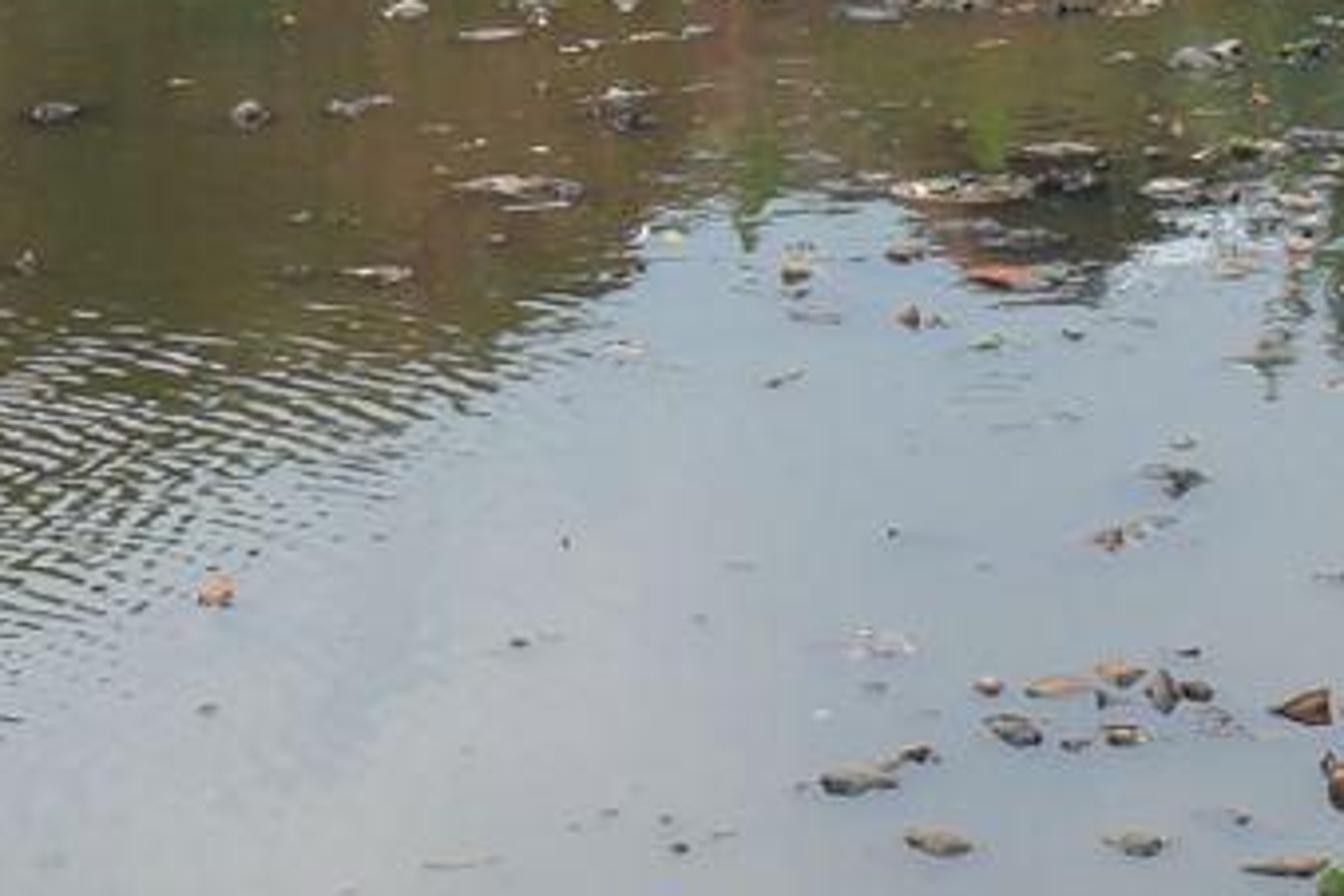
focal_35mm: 198
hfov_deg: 10.2
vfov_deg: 6.6
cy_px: -1225
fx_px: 7391
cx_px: -206
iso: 500
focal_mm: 35
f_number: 4.5
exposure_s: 1/400
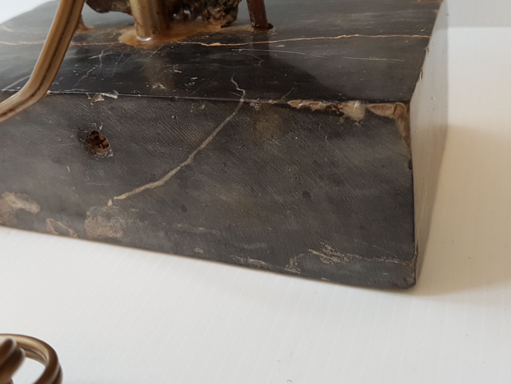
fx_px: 546
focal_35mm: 37
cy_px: 114
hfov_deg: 49.9
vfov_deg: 38.0
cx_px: 211
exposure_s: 1/50
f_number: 1.7
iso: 160
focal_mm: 4.2
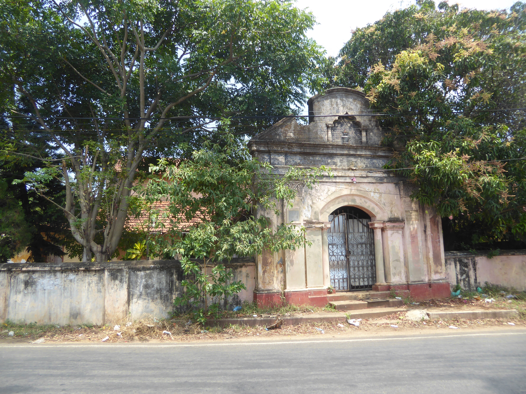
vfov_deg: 54.9
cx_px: 263
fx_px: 380
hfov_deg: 69.4
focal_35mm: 25
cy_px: 197
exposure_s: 1/250
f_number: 3.3
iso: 80
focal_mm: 4.3
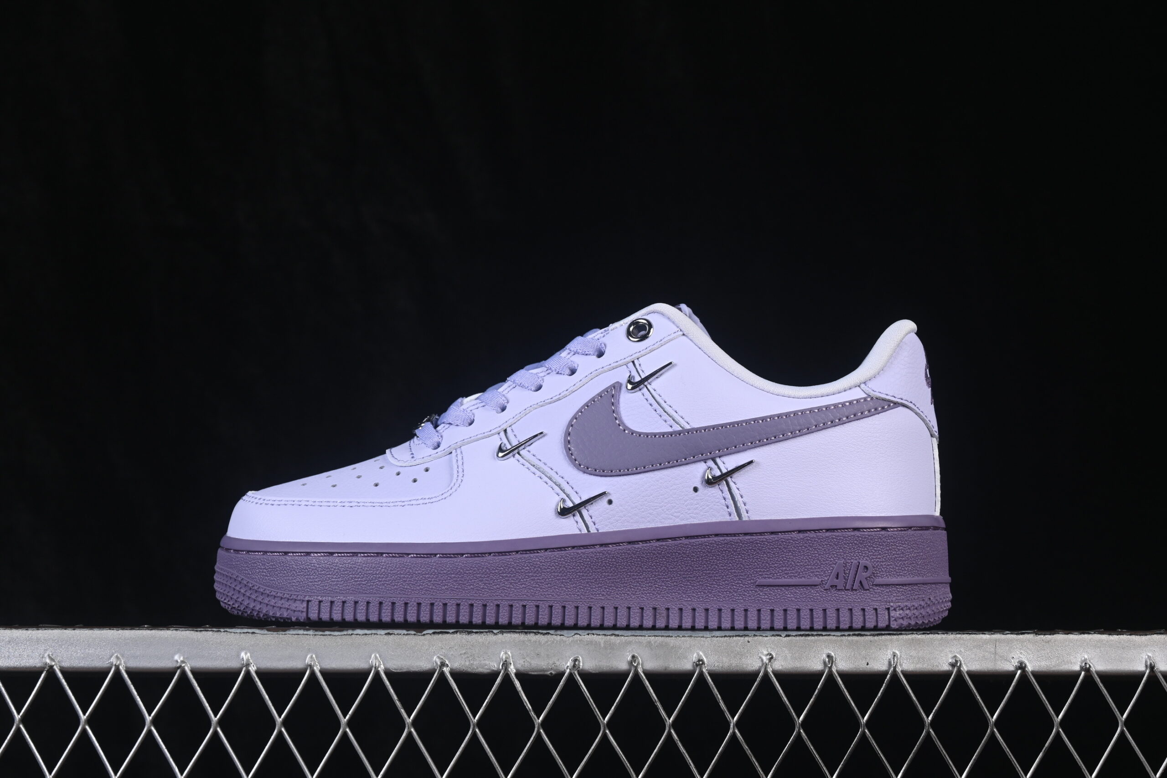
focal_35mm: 75
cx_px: 584
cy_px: 389
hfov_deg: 27.0
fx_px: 2431
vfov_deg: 18.2
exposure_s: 1/80
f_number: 8
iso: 160
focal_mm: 50
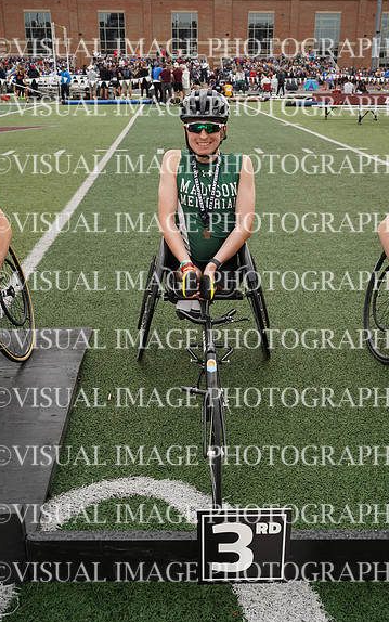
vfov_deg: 55.3
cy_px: 310
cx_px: 200
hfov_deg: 36.3
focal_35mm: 35
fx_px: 593
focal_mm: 34
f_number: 8
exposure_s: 1/160
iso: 200
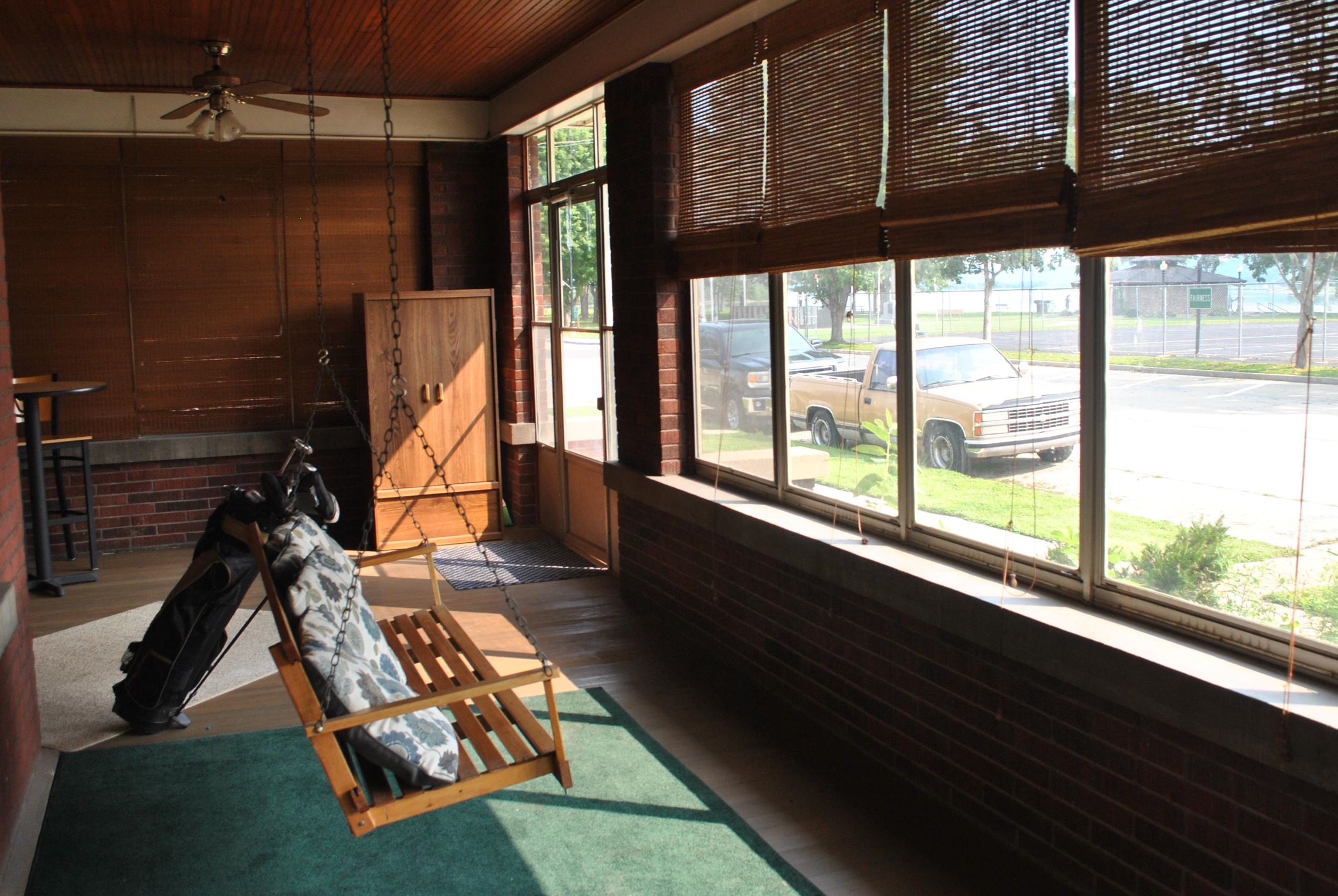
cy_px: 430
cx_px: 745
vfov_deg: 40.1
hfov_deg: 57.0
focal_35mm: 33
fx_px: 1228
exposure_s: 1/125
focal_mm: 18
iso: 180
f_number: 5.6
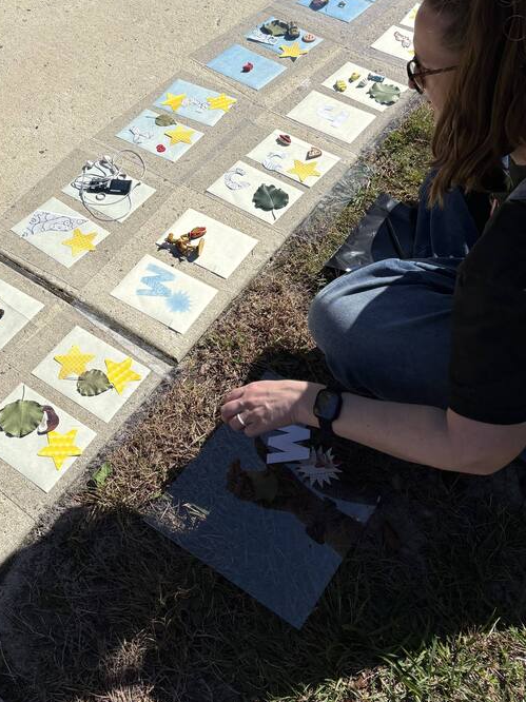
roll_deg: +3.0
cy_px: 177
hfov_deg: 35.6
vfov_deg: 45.2
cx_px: 173
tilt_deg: -44.2
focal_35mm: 40
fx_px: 811
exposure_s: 1/5814
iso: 50
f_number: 1.6
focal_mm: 5.96
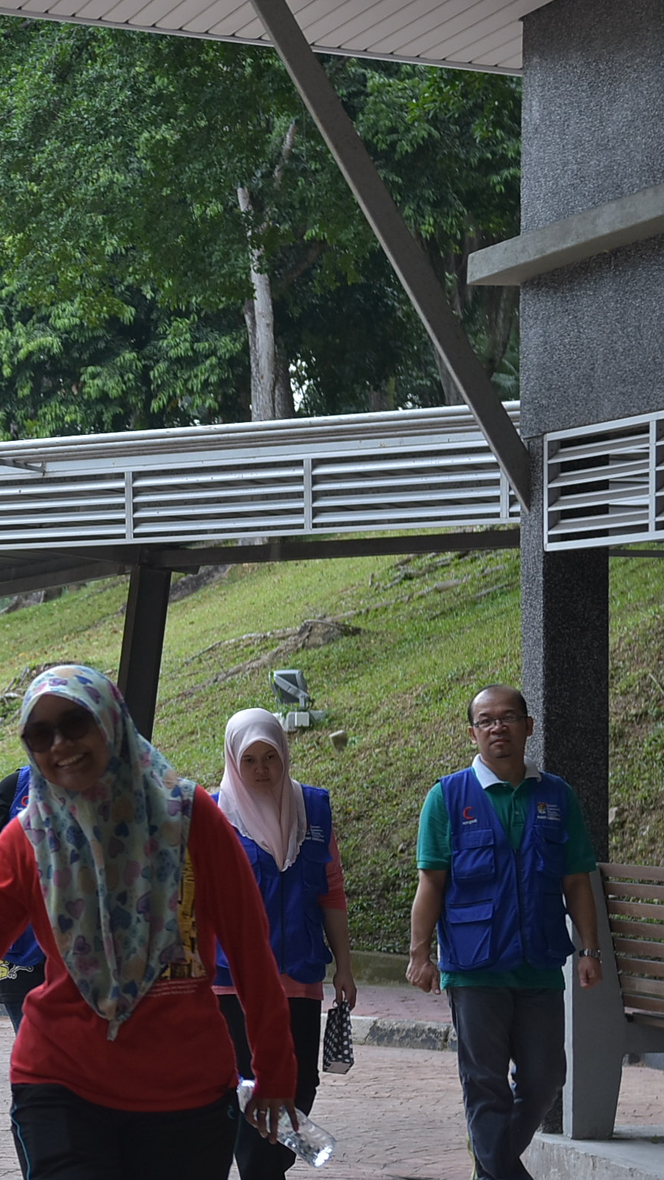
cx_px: -287
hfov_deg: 9.4
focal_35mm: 126
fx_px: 3944
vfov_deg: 17.0
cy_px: 605
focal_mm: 42
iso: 200
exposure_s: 1/500
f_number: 3.5
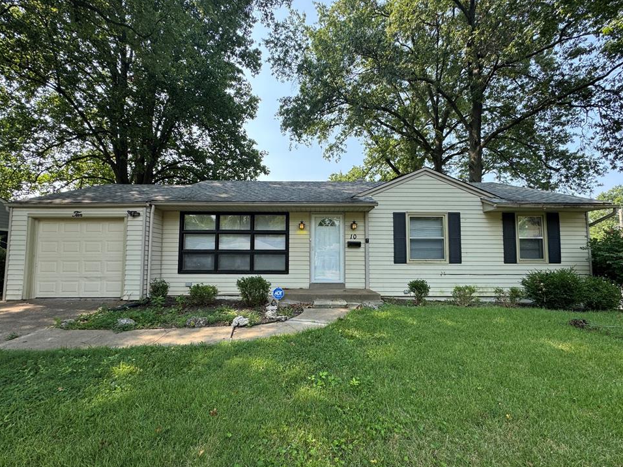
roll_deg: -0.5
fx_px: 270
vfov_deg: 81.7
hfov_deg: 98.2
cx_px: 311
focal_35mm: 15
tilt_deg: +3.6
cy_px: 242
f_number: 2.2
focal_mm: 2.22
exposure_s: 1/384
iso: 40
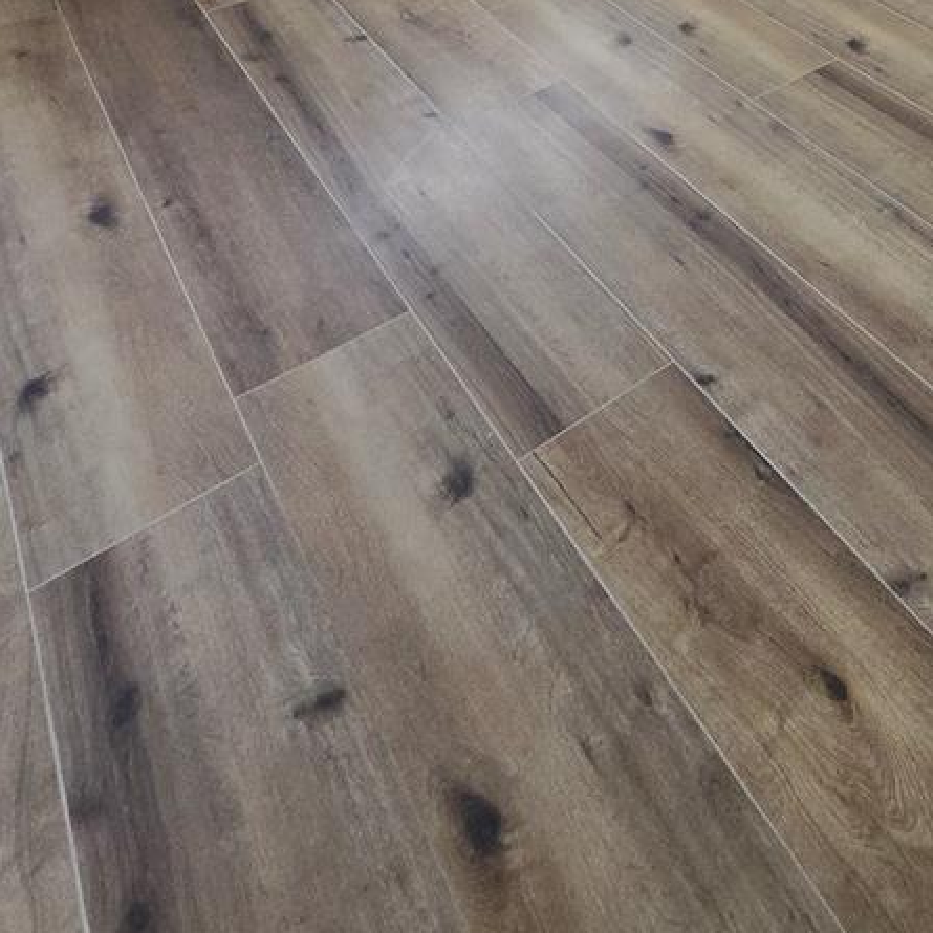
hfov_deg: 48.9
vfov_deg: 38.5
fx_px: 945
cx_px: 774
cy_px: -191
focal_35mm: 31
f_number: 2.2
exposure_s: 1/120
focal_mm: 2.2
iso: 80
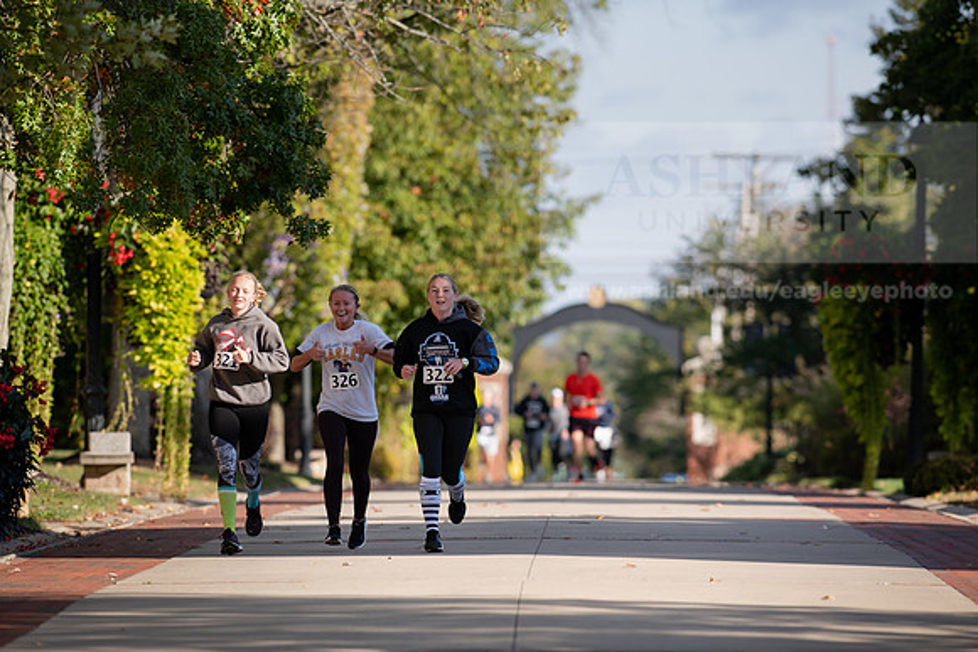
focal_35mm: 300
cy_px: 326
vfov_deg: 4.6
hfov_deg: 6.9
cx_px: 489
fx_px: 8152
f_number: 4.5
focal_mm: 300
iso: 200
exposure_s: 1/800
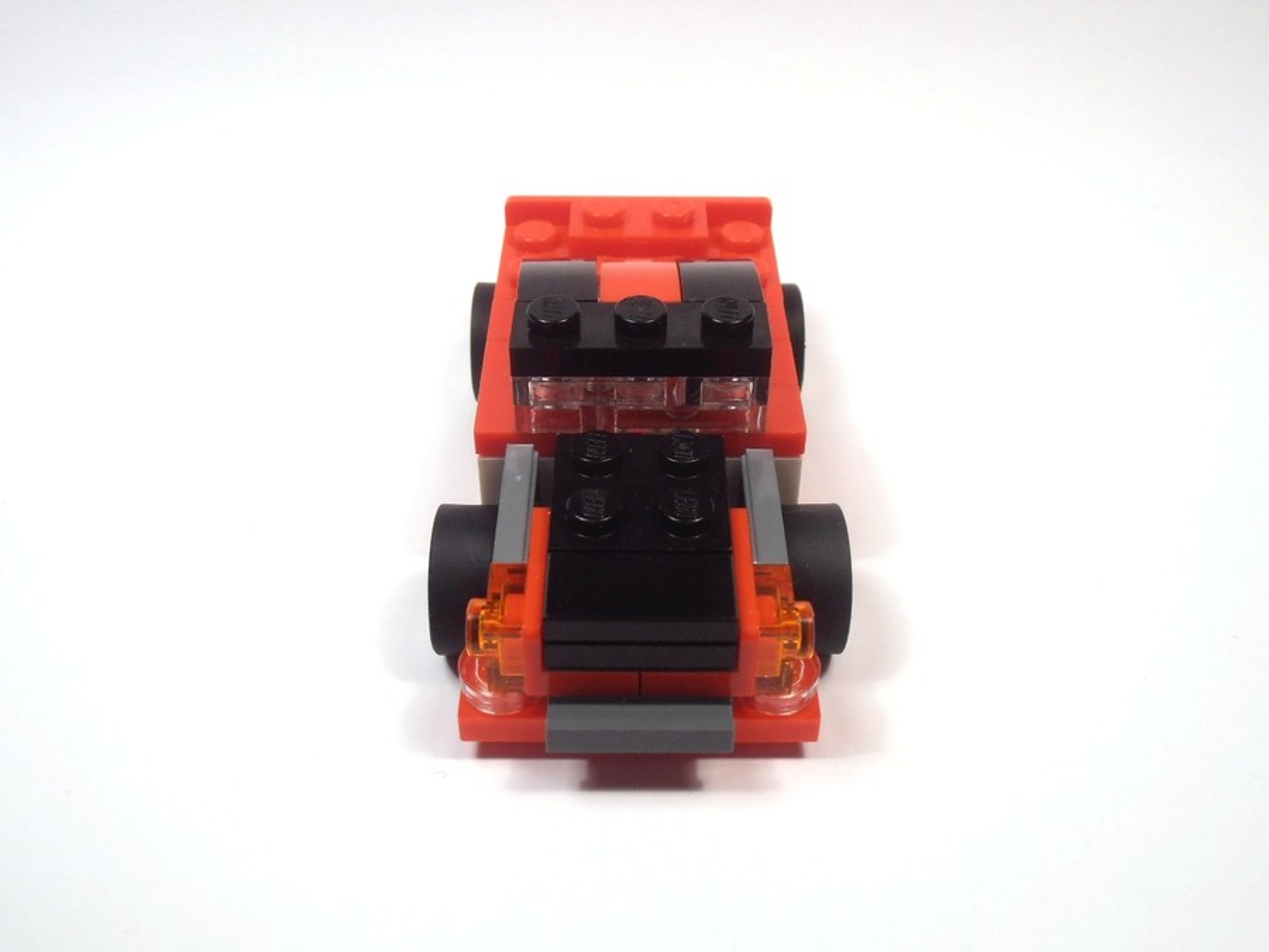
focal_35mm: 37
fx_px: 1356
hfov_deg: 50.1
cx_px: 634
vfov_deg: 38.7
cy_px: 476
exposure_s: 1/60
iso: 80
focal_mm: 6.61
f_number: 3.9
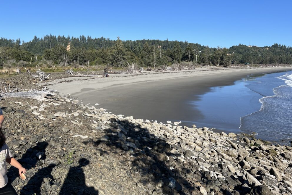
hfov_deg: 65.5
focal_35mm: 28
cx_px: 151
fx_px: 227
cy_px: 113
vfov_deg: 46.2
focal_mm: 5.7
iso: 50
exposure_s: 1/3571
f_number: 1.5
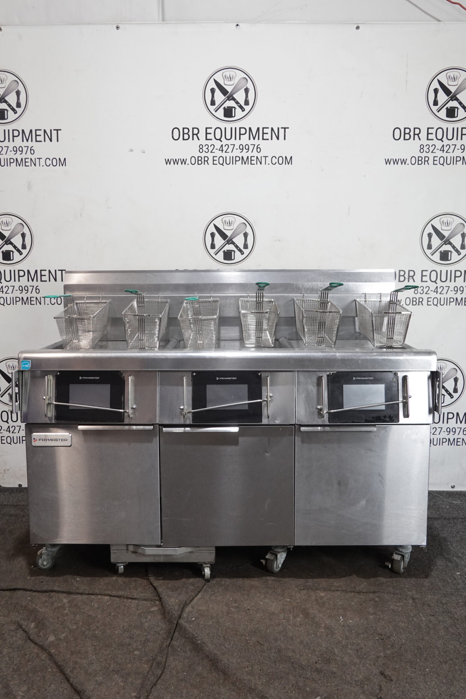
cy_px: 350
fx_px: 621
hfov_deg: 41.1
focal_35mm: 32
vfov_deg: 58.7
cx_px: 233
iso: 640
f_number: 3.5
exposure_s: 1/40
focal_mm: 12.01
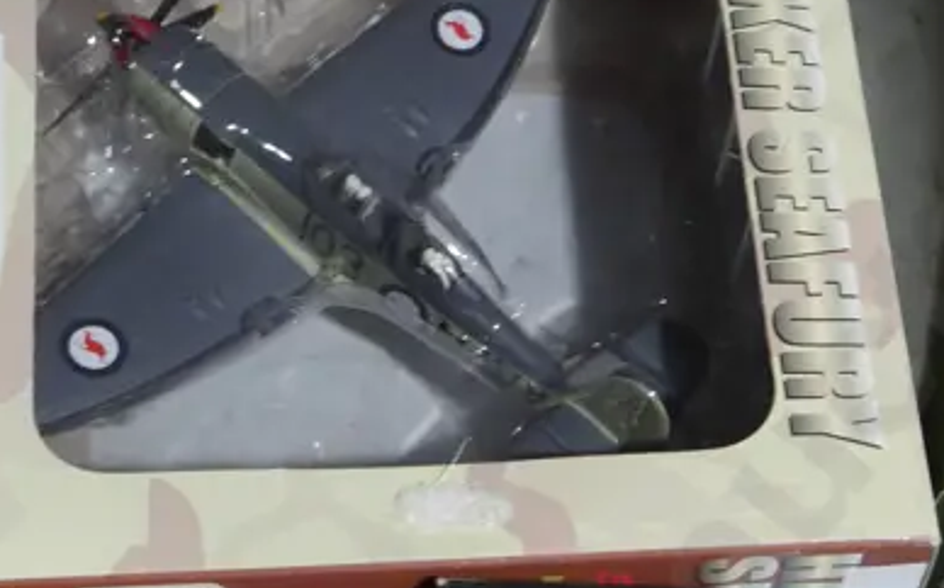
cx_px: 814
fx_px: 2880
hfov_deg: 18.4
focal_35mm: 112
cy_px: 459
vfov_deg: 11.6
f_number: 4.4
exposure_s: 1/60
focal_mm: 20
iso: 500
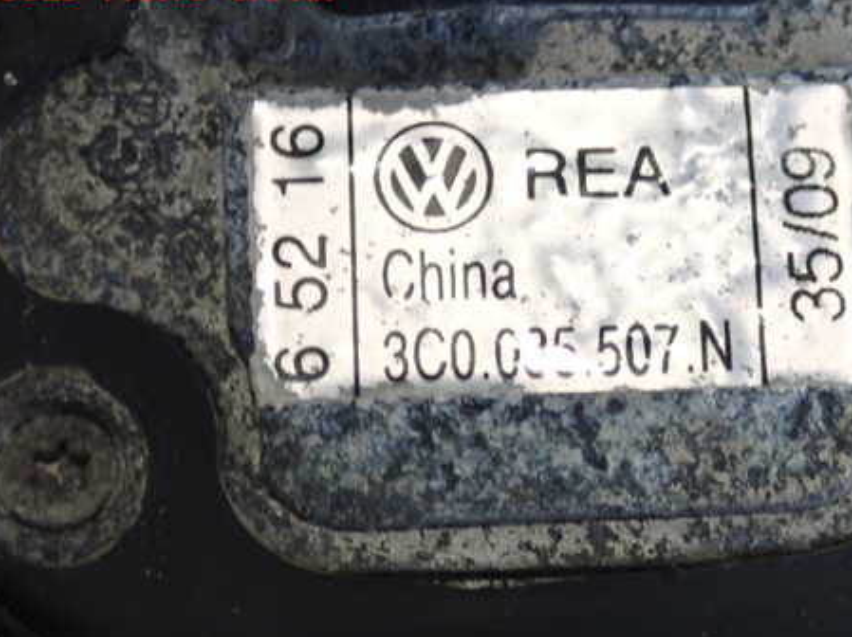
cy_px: 391
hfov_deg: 19.0
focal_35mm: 103
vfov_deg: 14.3
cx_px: 558
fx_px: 2533
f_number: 4.1
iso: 800
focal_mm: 13.65
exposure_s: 1/80
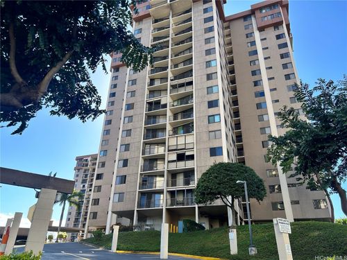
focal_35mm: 26
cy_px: 130
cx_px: 174
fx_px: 261
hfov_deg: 67.3
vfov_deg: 53.1
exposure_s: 1/1089
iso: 50
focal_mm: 5.7
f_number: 1.5
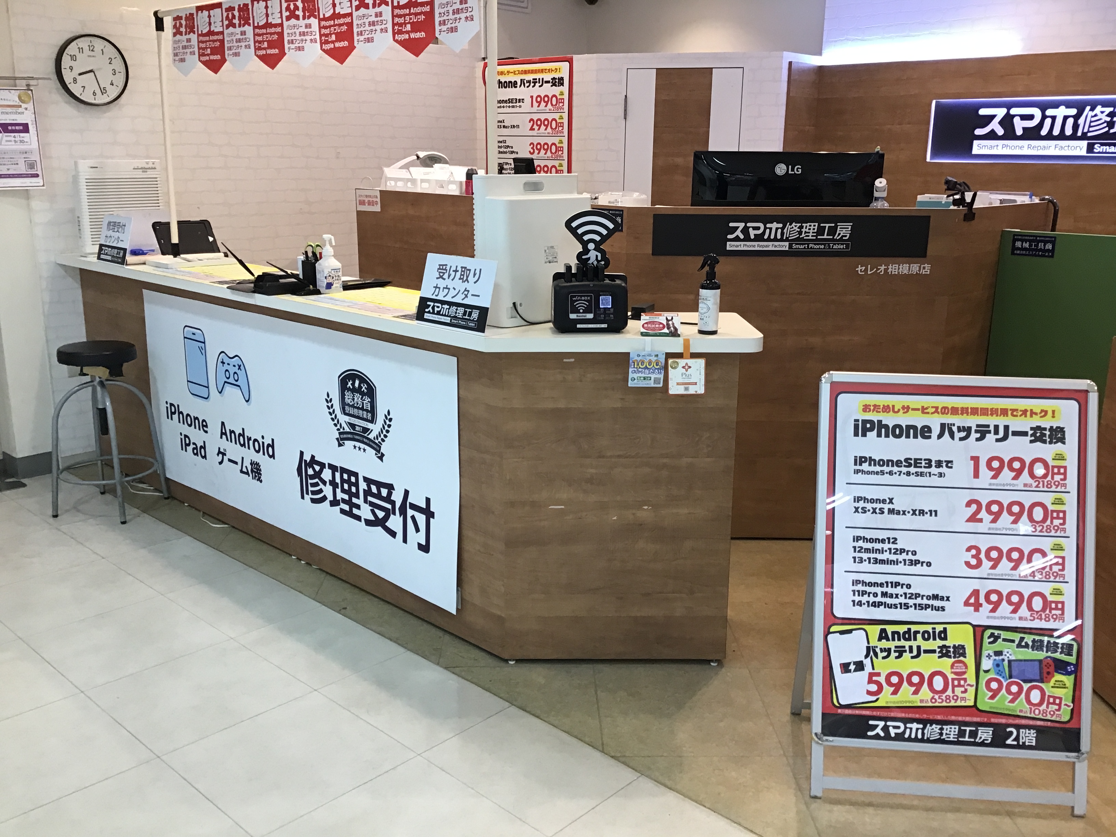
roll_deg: +0.3
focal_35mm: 31
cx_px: 558
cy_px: 418
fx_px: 999
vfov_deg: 45.4
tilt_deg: -15.0
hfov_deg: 58.4
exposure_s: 1/33
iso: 50
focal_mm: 3.3
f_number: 2.4
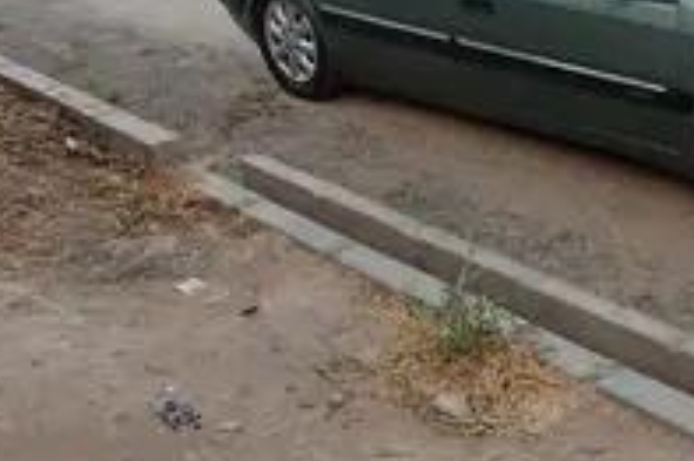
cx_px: 655
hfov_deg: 44.9
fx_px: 732
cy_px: 74
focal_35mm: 38
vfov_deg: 33.7
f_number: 2.2
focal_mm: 1.65
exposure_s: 1/50
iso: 103
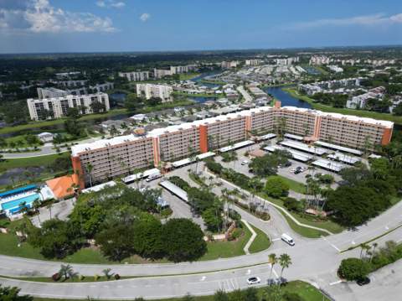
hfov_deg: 71.7
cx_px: 201
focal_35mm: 24
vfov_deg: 56.7
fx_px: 278
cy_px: 150
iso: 110
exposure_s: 1/4000
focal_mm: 6.72
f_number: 1.7
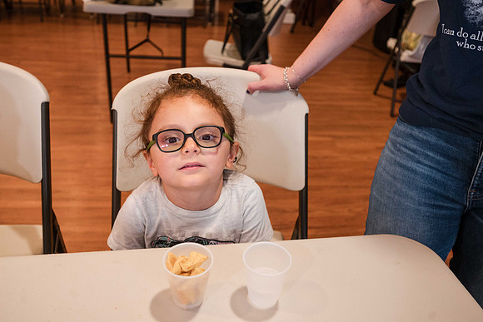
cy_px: 156
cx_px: 242
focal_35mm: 31
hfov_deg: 59.7
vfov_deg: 41.9
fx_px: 421
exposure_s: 1/125
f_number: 4
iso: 3200
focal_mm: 29
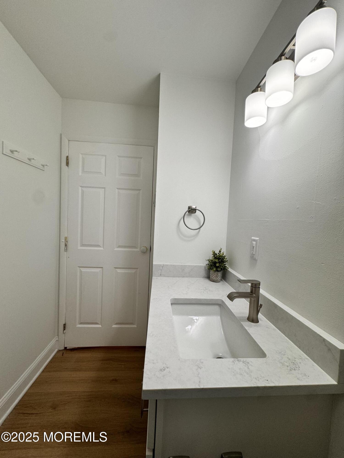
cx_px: 172
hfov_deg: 85.7
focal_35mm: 14
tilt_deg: -3.3
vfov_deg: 102.1
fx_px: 186
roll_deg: -2.4
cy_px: 229
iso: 64
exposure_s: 1/120
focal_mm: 2.22
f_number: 2.2
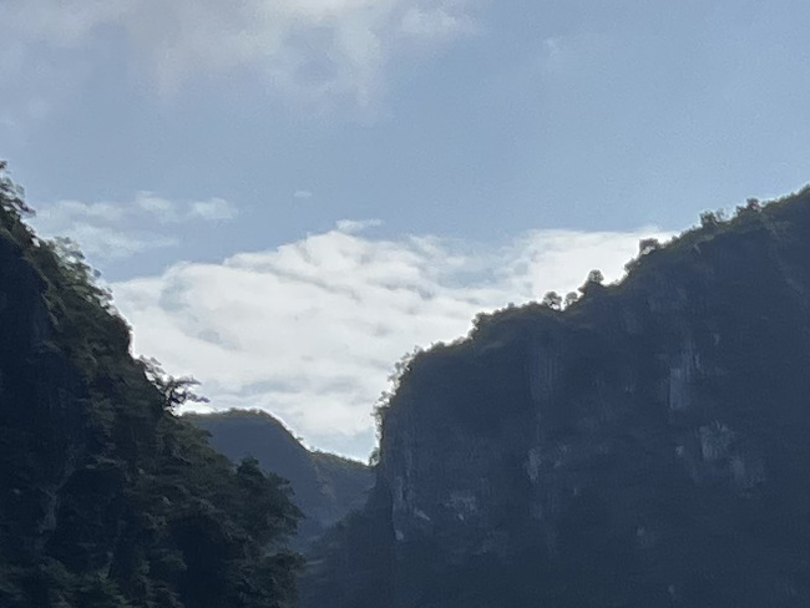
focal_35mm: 160
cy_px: 911
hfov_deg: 11.9
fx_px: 3745
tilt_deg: +3.8
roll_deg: +1.6
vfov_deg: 9.0
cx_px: 1124
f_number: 1.5
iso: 50
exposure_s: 1/5882
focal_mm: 5.7
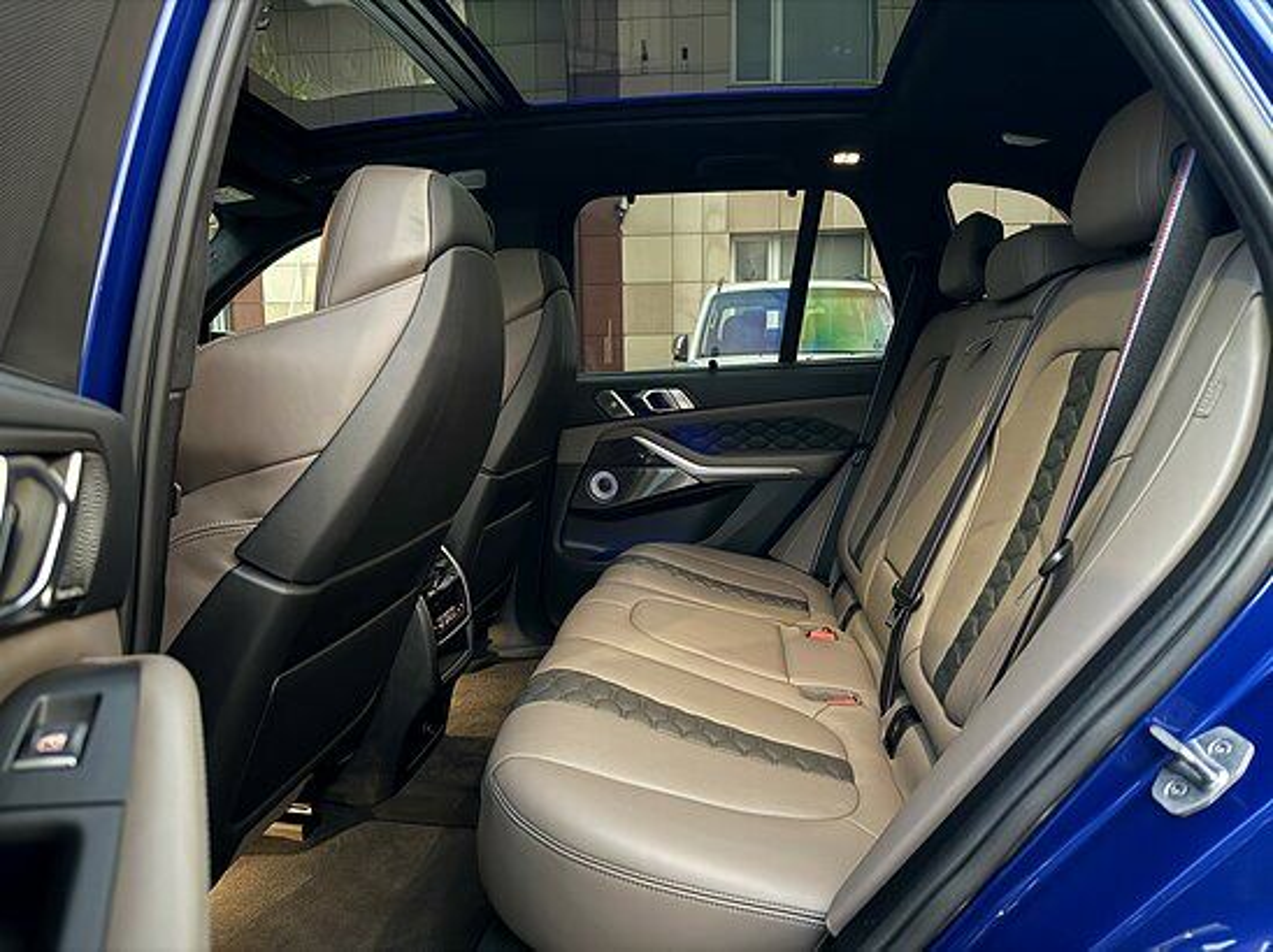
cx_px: 636
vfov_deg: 56.7
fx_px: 882
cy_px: 476
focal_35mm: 24
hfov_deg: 71.6
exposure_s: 1/15
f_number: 1.78
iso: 3200
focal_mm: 6.76
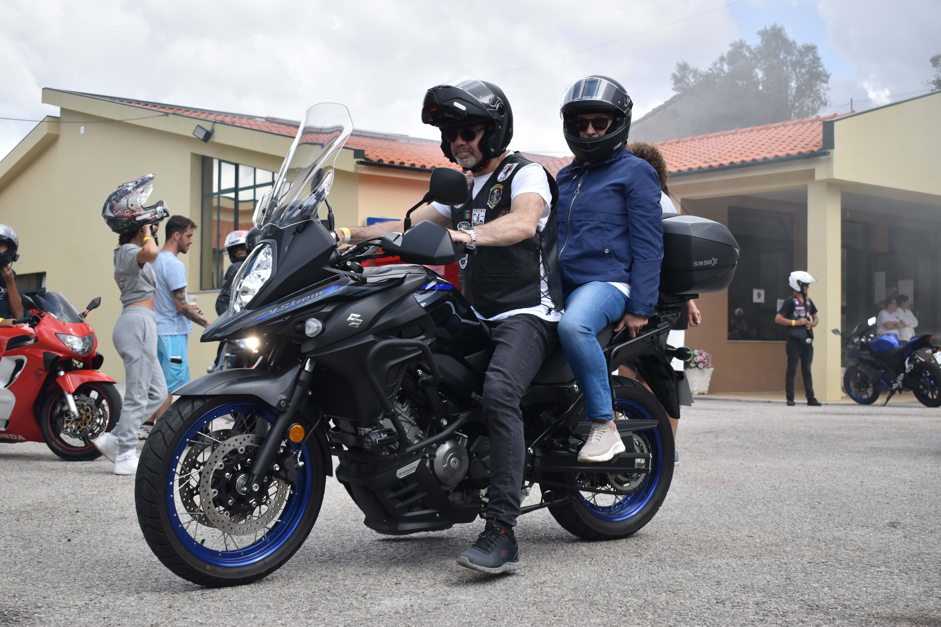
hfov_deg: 38.9
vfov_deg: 26.5
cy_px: 314
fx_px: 1333
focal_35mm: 51
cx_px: 470
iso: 400
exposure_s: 1/1250
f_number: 5.6
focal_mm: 34
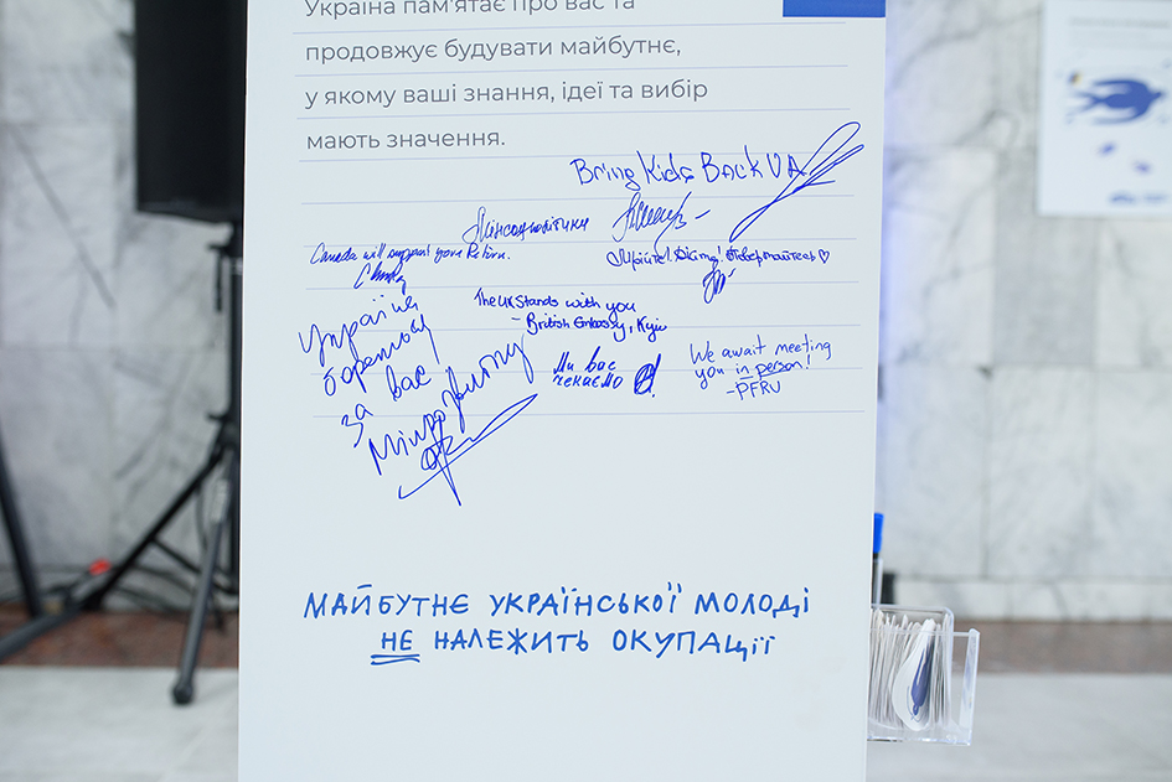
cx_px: 586
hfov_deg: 54.4
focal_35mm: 35
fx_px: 1140
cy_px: 391
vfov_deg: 37.9
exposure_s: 1/320
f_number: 2.8
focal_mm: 35
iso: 500
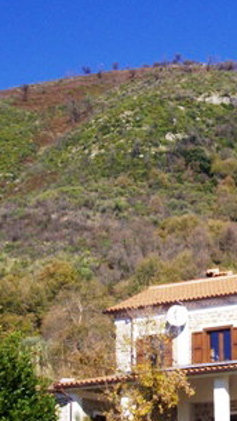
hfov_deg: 11.5
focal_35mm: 105
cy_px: 327
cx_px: 197
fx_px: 1171
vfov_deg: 20.2
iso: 100
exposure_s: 1/400
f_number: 6.3
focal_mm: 7.6
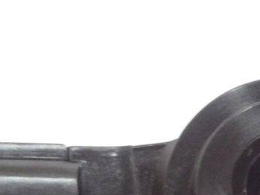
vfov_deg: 8.5
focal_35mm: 174
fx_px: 1307
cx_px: 181
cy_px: 226
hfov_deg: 11.3
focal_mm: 11.1
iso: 800
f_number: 4.4
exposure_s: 1/2.5
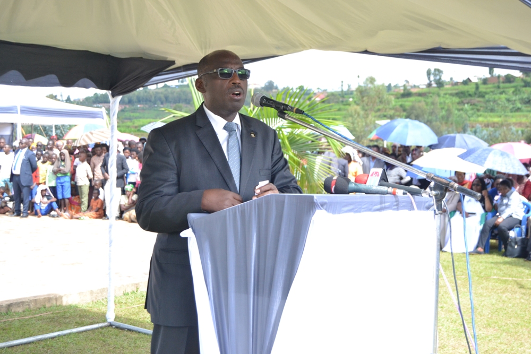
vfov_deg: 23.8
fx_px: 841
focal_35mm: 57
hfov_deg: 35.0
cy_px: 177
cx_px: 266
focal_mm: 38
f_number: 4.8
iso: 1600
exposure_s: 1/1600
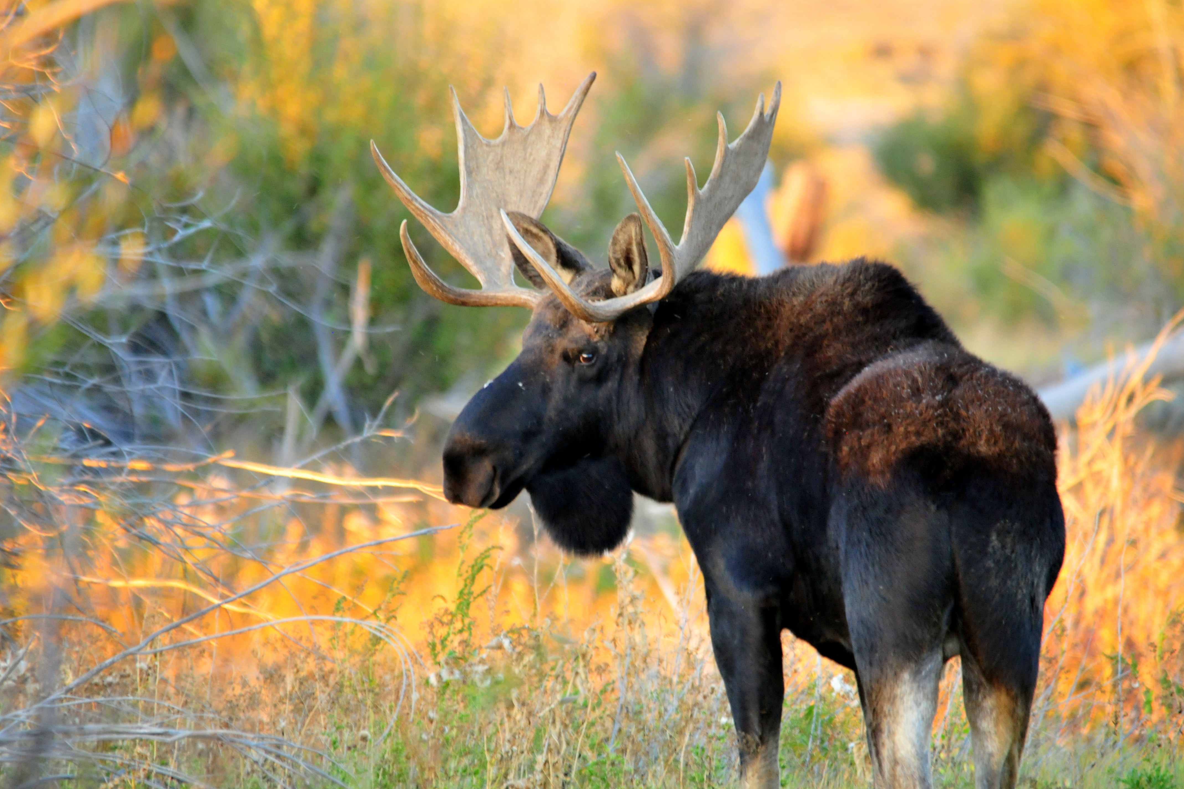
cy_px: 394
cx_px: 594
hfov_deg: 2.7
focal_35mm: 753
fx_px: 24763
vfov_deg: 1.8
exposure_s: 1/50
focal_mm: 500
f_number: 6.3
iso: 1000
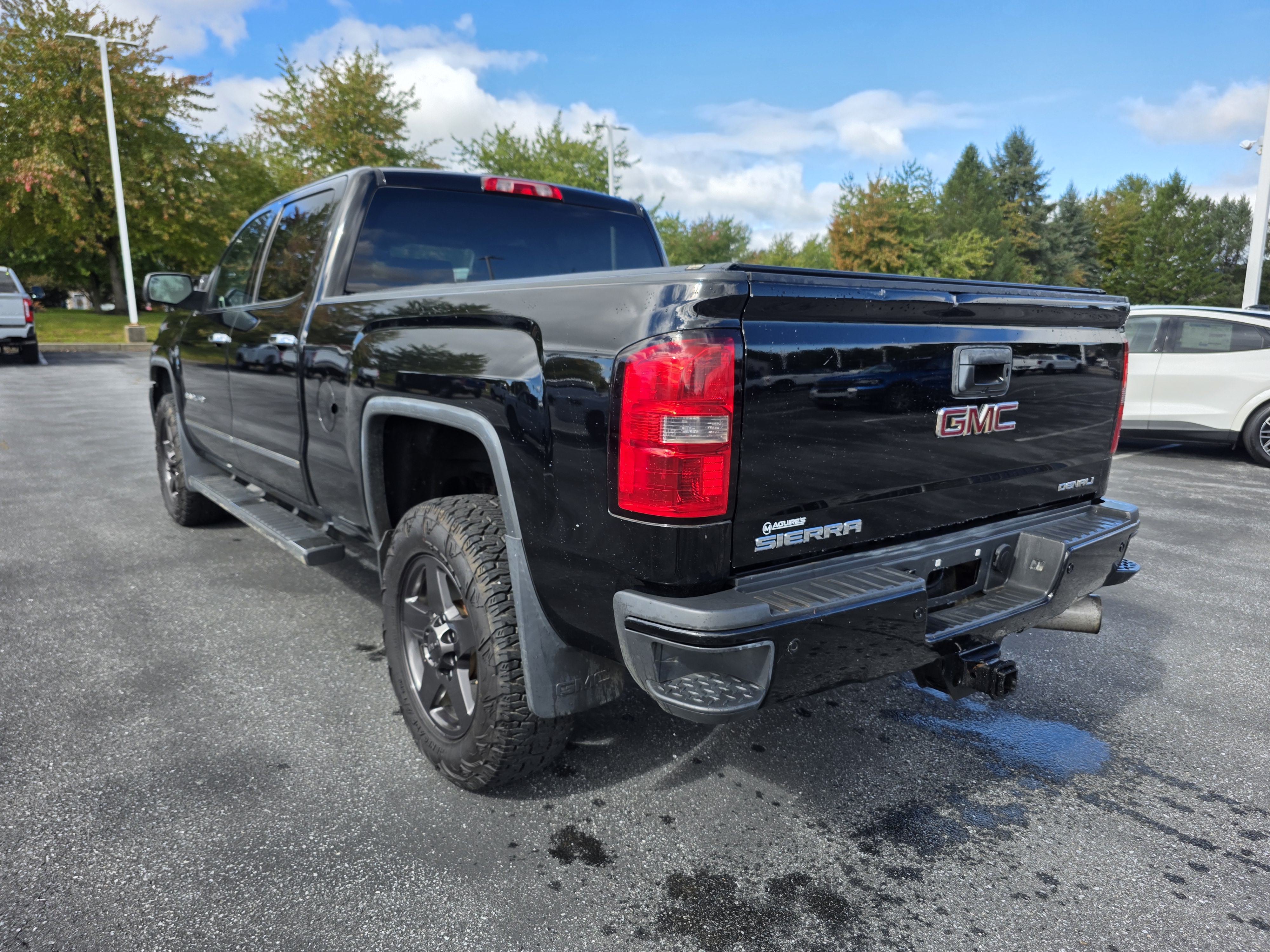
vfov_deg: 58.9
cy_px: 476
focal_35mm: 23
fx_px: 844
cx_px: 635
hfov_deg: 73.9
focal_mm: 6.3
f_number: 1.7
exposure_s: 1/2198
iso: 80
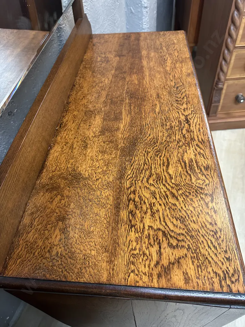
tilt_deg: -49.0
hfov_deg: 56.8
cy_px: 164
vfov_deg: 71.6
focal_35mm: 24
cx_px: 122
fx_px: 226
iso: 320
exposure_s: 1/50
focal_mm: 6.86
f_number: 1.78
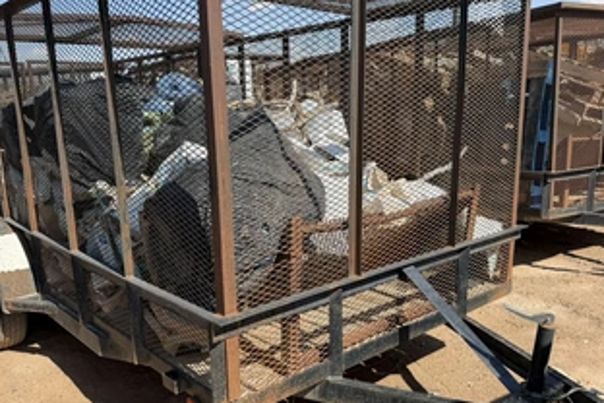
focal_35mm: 32
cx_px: 281
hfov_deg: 58.7
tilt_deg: -16.0
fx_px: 537
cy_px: 236
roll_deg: +1.7
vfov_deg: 41.0
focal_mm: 6.76
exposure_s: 1/2703
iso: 80
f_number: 1.78
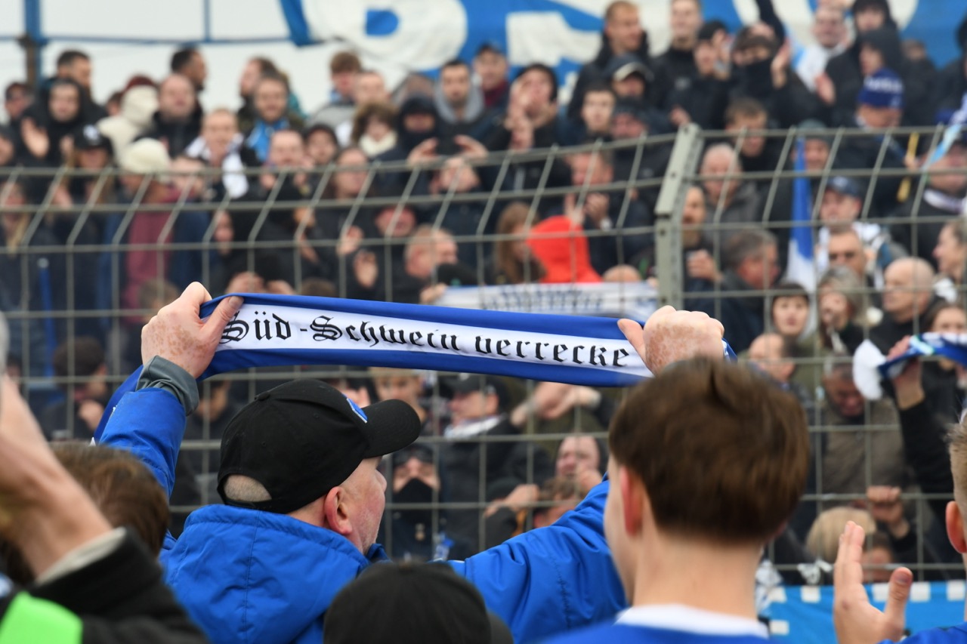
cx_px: 484
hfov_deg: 9.8
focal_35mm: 210
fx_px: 5640
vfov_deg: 6.5
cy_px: 322
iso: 640
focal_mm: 140
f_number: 8
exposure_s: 1/100
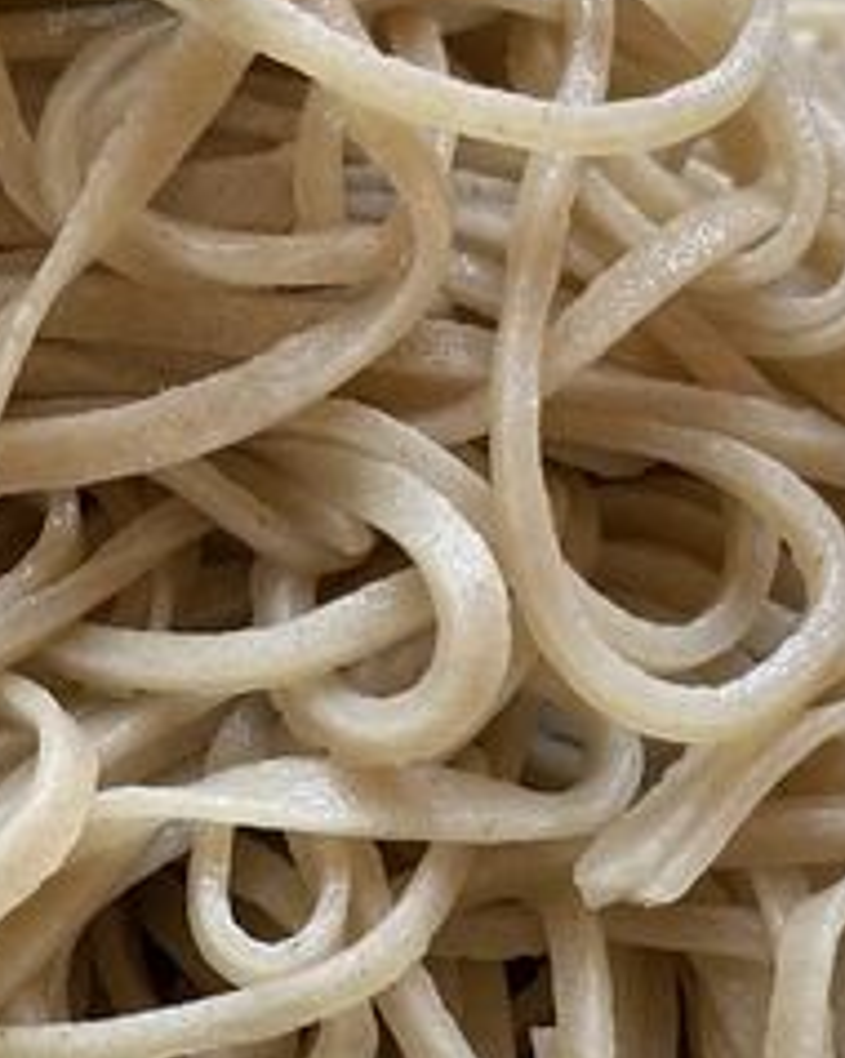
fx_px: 2723
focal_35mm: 87
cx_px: -69
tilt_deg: -49.1
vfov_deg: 22.0
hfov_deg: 17.1
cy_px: 647
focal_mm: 4.25
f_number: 1.8
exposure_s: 1/120
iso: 100
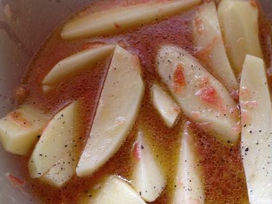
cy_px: 116
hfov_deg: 35.9
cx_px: 178
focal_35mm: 53
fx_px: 416
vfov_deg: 27.5
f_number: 2.4
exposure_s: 1/20
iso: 64
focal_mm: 4.28
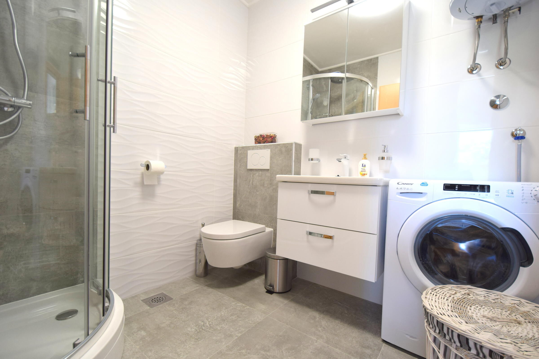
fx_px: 225
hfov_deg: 100.4
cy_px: 180
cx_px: 270
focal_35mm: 15
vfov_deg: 77.3
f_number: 4
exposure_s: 1/60
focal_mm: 10
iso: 450
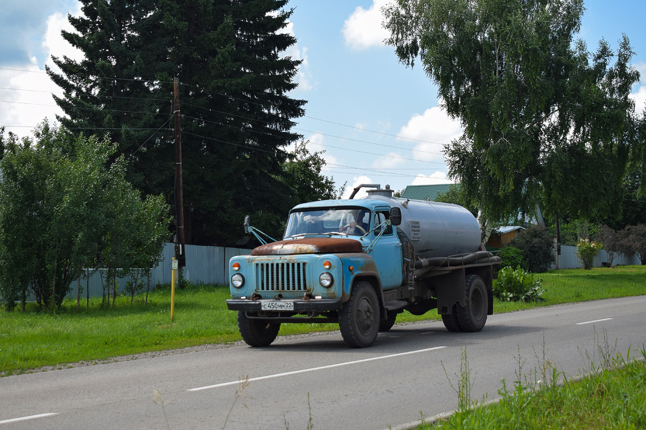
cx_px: 323
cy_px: 215
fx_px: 1077
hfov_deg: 33.4
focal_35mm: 60
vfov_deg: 22.6
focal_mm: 40
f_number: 5.6
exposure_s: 1/640
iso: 200
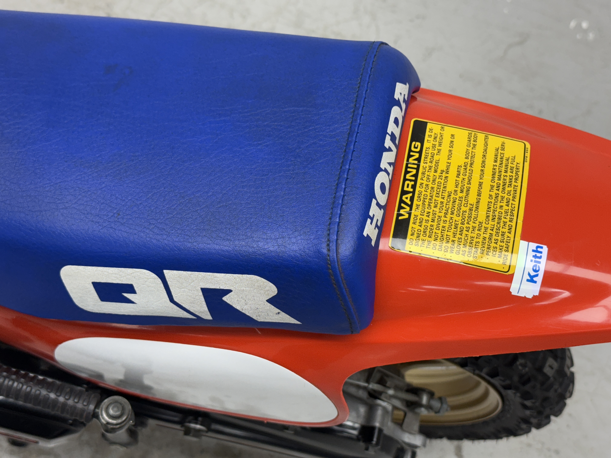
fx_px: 847
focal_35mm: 48
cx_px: 306
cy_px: 229
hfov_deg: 39.7
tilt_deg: -64.1
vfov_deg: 30.3
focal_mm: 6.76
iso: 100
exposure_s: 1/100
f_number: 1.78
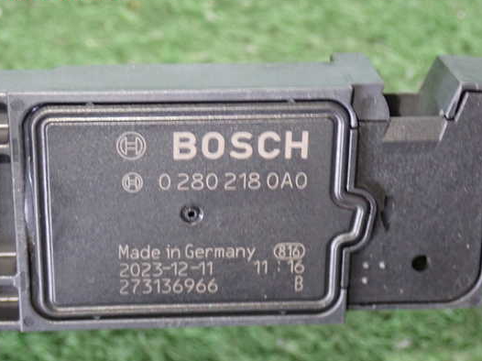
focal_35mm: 81
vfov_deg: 18.2
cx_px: 219
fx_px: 1127
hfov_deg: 24.1
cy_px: 185
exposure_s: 1/25
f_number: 3.9
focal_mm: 12.73
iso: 800
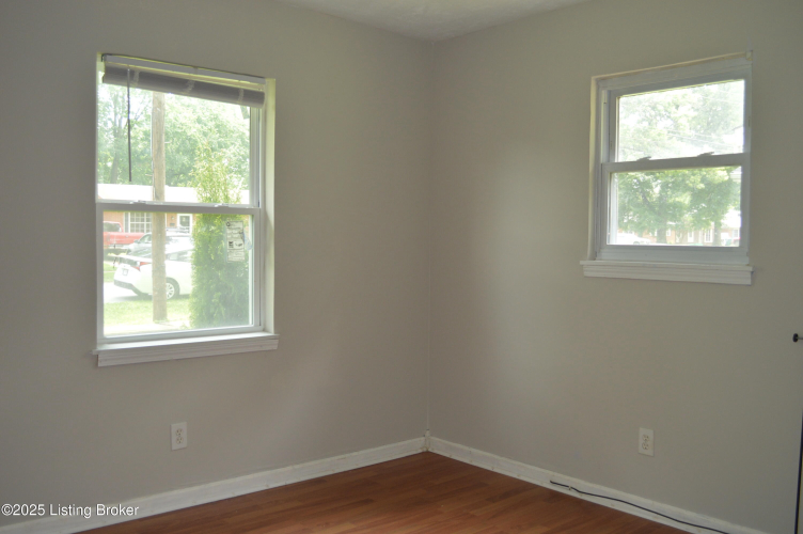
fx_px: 735
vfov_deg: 39.9
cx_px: 402
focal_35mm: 33
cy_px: 267
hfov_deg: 57.3
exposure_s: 1/80
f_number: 4
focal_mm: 22
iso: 400
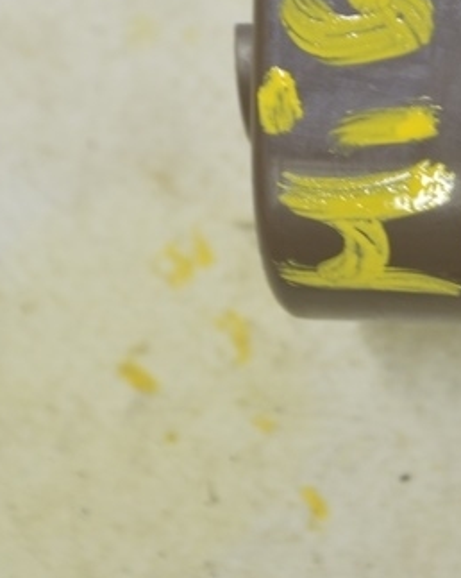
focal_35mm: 184
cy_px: -38
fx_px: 3143
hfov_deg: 8.4
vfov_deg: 10.4
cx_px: 383
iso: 400
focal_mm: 55
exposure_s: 1/20
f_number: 5.6
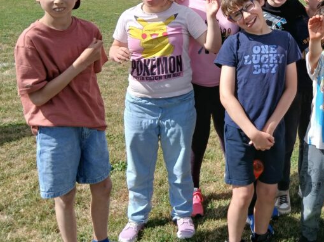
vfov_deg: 27.3
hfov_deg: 34.6
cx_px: 313
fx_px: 477
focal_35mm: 51
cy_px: 13
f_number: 1.8
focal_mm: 3.98
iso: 20
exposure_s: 1/547
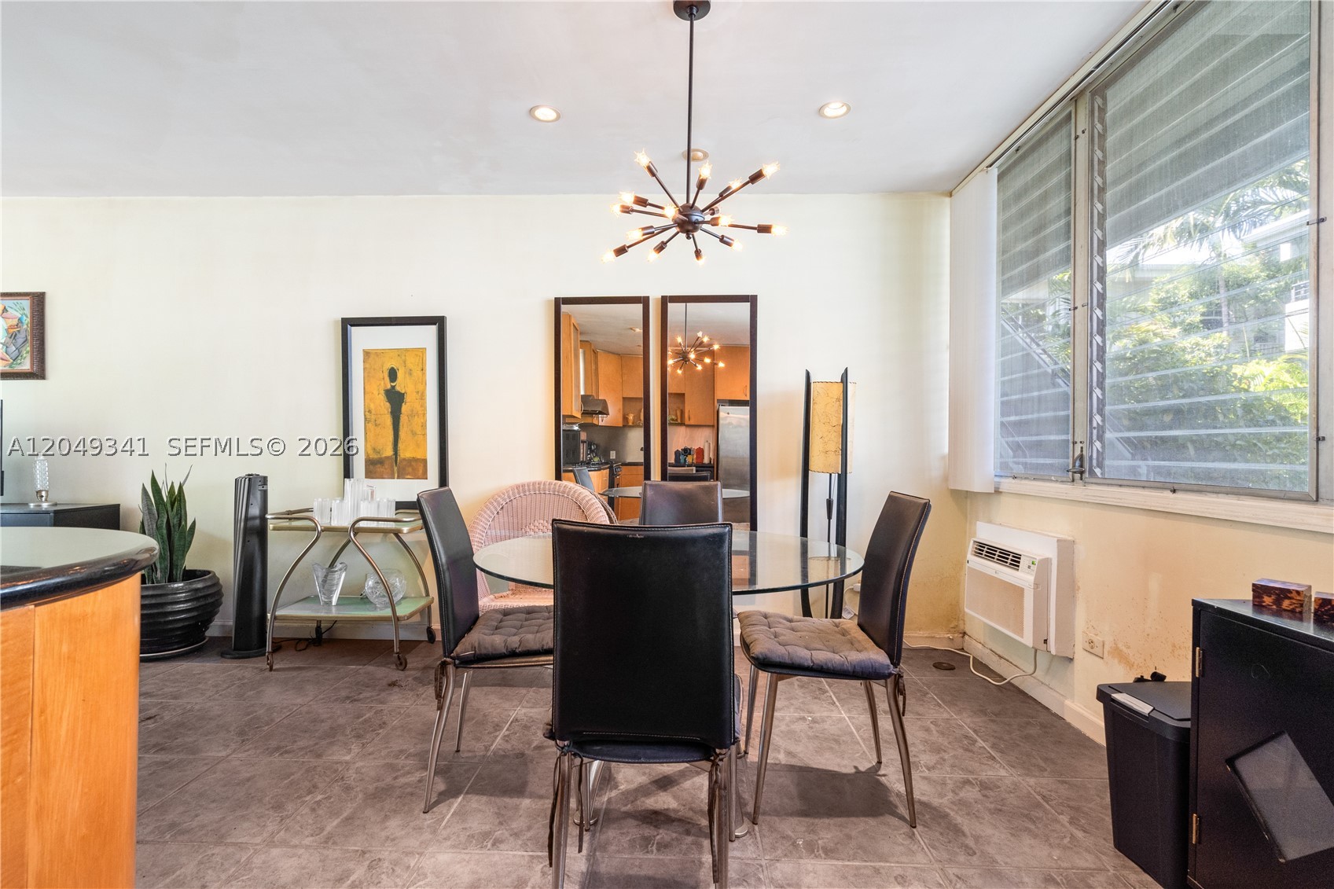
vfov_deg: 73.7
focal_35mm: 16
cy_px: 444
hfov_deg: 96.7
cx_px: 667
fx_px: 593
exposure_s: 1/30
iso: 3200
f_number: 9
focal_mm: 16
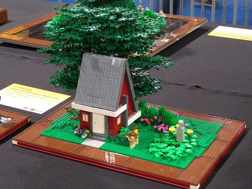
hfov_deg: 23.8
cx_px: 126
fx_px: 597
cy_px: 94
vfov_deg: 18.0
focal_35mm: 82
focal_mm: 13.7
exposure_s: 1/2
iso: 80
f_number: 3.2
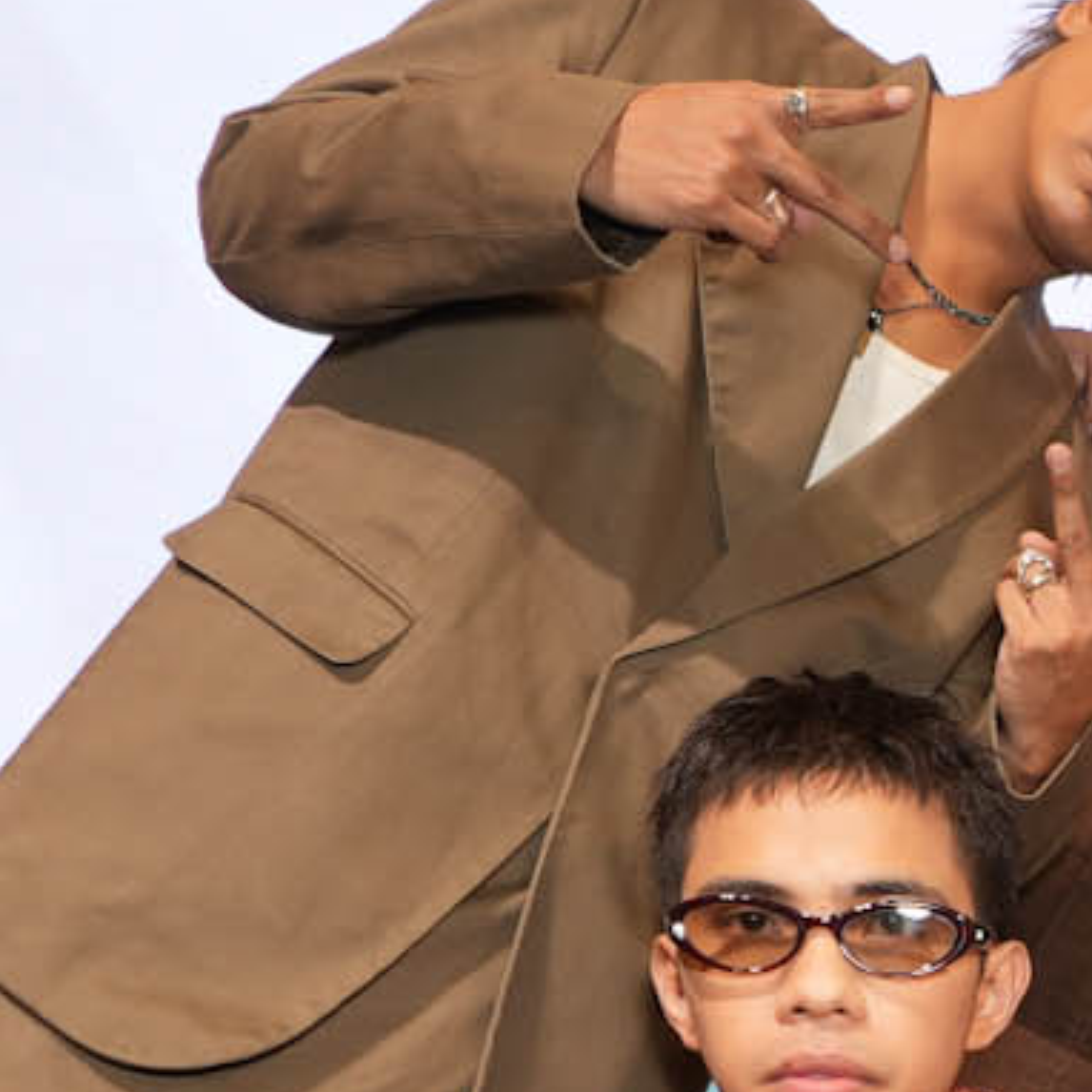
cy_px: 1464
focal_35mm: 73
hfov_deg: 19.7
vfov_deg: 21.2
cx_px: 1758
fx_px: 2605
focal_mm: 16
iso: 200
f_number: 2.8
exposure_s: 1/100
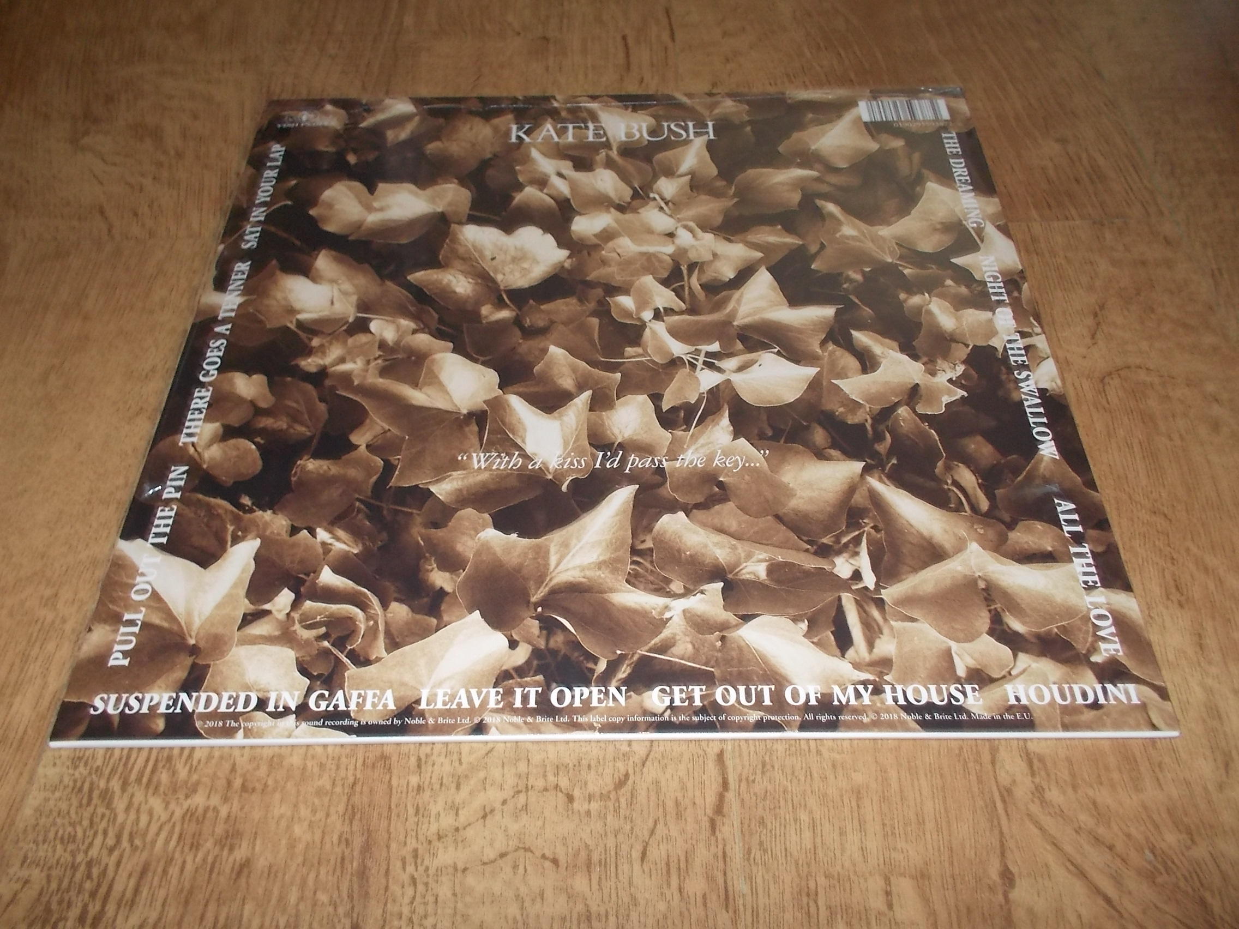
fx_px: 1038
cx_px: 620
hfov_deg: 61.7
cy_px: 464
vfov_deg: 48.2
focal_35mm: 29
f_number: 3.3
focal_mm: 4.1
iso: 200
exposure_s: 1/30
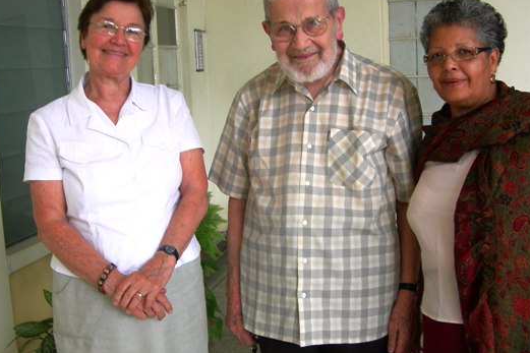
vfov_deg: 29.2
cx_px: 248
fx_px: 677
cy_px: 169
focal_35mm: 46
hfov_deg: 42.7
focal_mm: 7.5
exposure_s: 1/68.3
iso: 64
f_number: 3.8
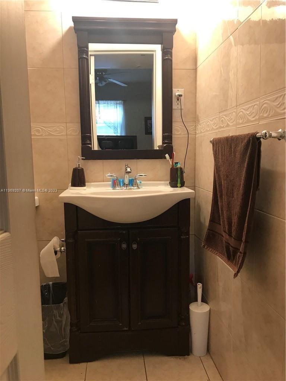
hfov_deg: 49.7
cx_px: 143
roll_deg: +1.6
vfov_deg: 63.4
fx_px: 308
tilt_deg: -6.1
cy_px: 190
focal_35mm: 28
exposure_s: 1/20
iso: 40
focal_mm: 3.99
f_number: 1.8
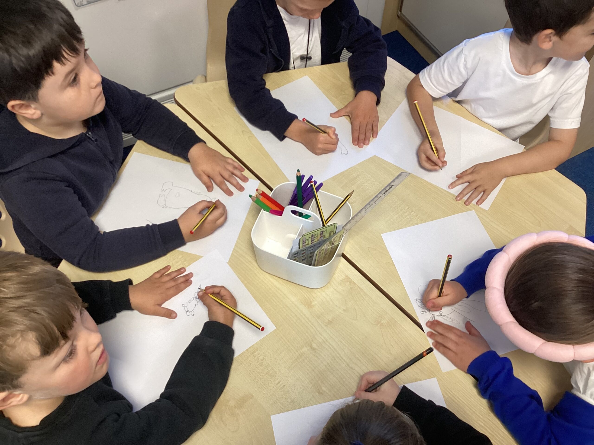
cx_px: 297
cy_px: 222
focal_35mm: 31
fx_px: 532
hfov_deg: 58.4
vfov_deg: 45.4
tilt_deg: -58.7
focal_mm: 3.3
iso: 125
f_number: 2.4
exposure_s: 1/50
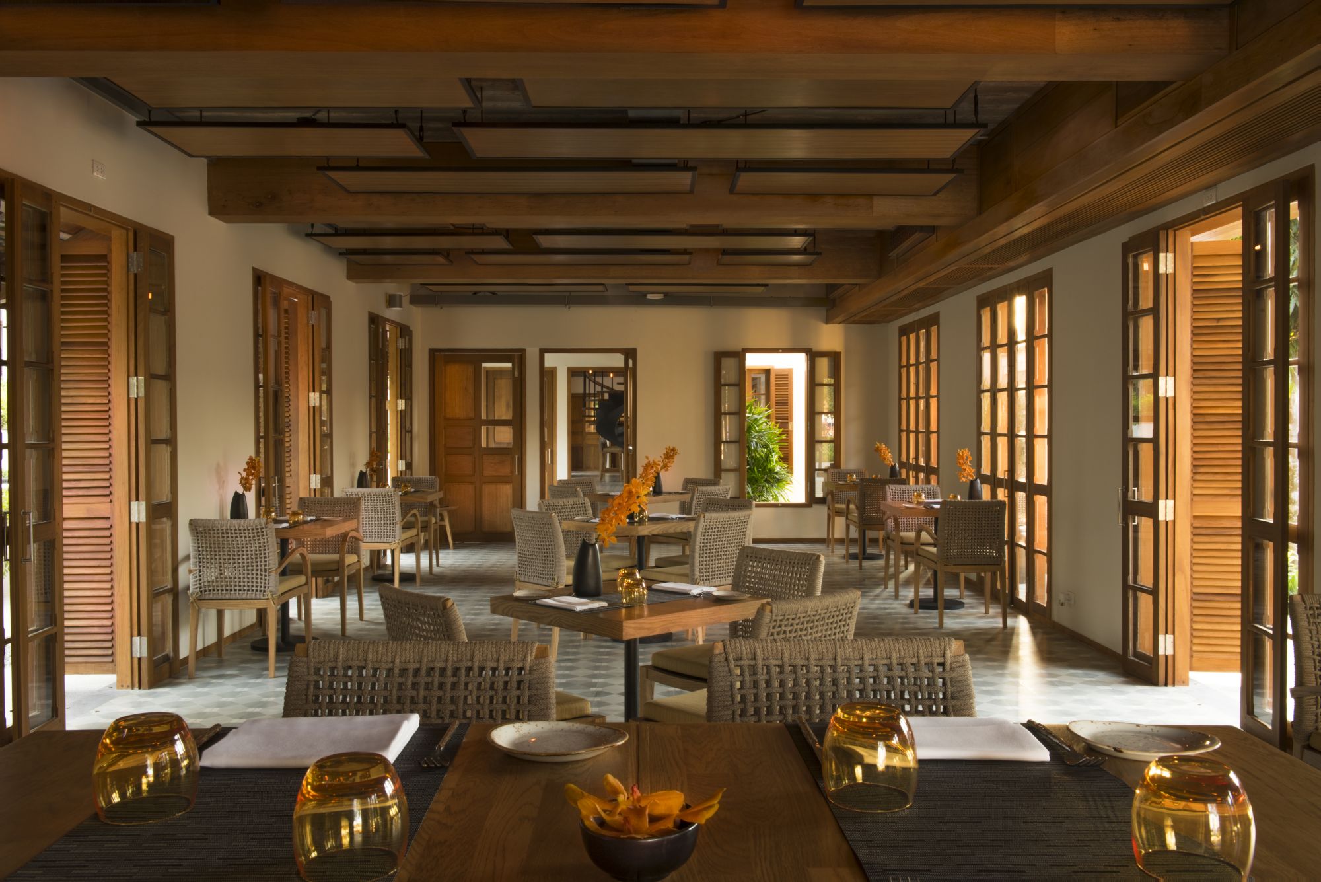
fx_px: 1138
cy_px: 441
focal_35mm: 31
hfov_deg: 60.3
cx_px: 660
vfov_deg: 42.4
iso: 200
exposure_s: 2.5
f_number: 22
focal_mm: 31
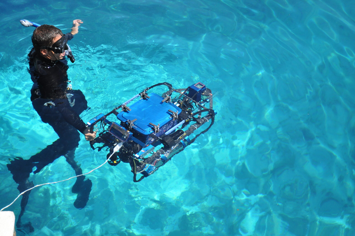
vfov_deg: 19.7
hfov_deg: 29.3
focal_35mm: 69
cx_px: 178
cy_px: 118
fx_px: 680
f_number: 5.3
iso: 800
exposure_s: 1/2500
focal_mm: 46
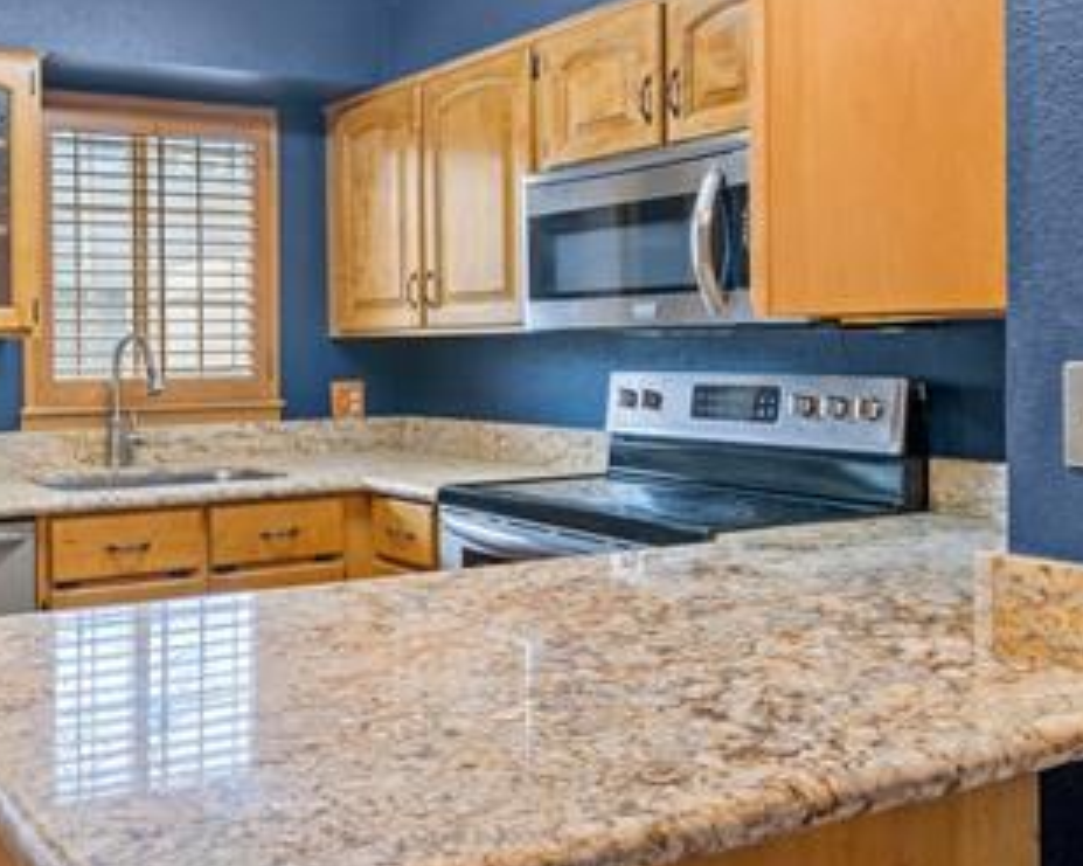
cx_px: 91
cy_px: 335
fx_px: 1057
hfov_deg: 48.1
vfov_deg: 44.2
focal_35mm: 33
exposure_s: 1/15
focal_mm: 17
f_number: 7.1
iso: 400
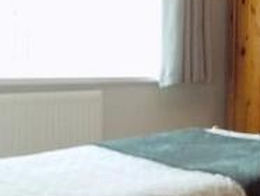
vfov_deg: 20.4
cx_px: 307
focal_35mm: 72
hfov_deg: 24.6
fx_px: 541
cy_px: 64
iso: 400
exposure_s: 1/8
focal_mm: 4
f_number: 3.1
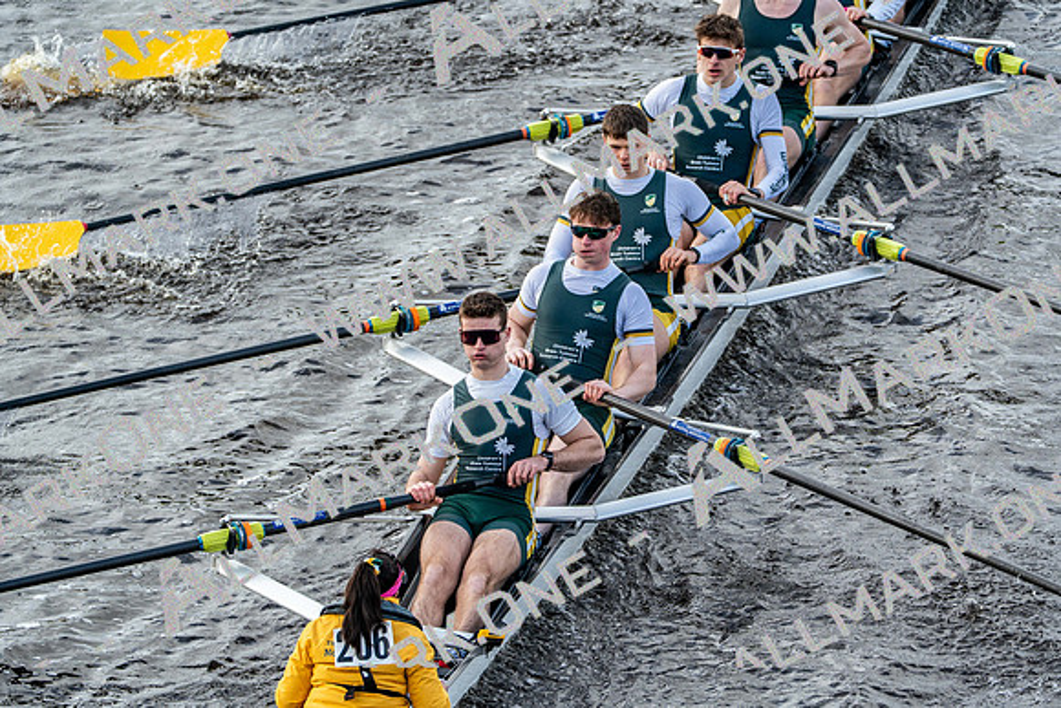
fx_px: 11260
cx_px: 530
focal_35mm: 382
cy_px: 354
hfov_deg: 5.4
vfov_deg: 3.6
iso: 800
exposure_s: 1/1250
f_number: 6.3
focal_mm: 382
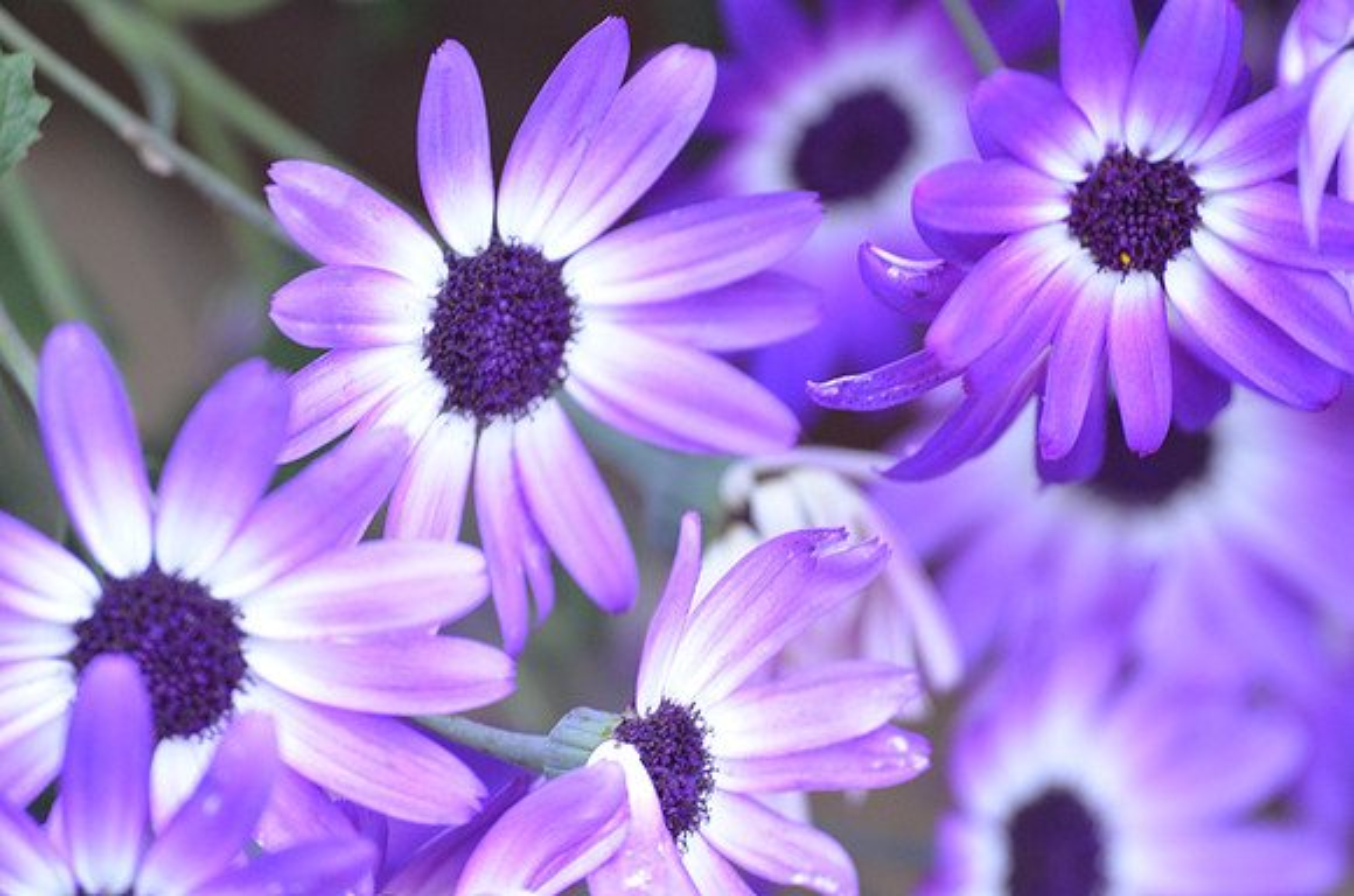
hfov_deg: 4.6
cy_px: 448
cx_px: 677
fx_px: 16888
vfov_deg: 3.0
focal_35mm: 450
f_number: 5.6
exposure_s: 1/100
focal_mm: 300
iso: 1600
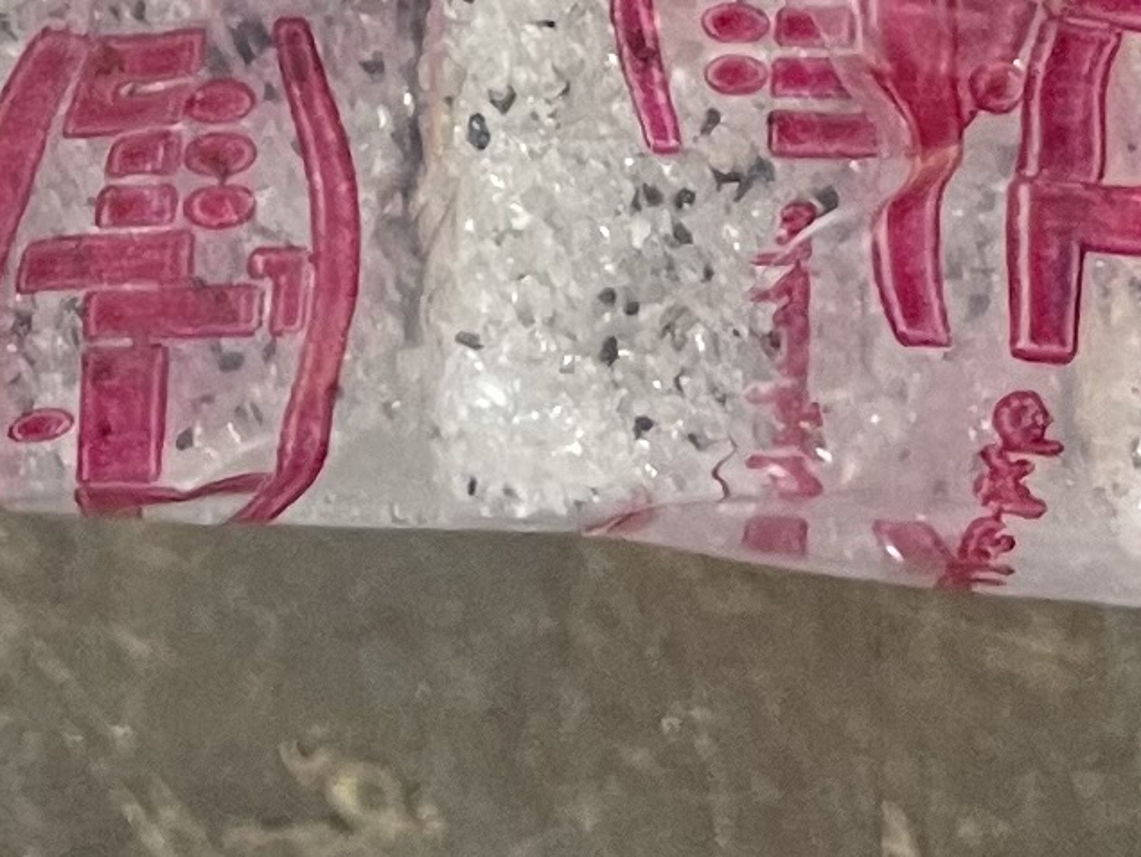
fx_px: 5442
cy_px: -1337
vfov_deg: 8.2
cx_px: -471
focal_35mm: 165
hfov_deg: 11.6
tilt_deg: -82.2
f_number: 1.6
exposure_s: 1/50
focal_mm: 4.2
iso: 125
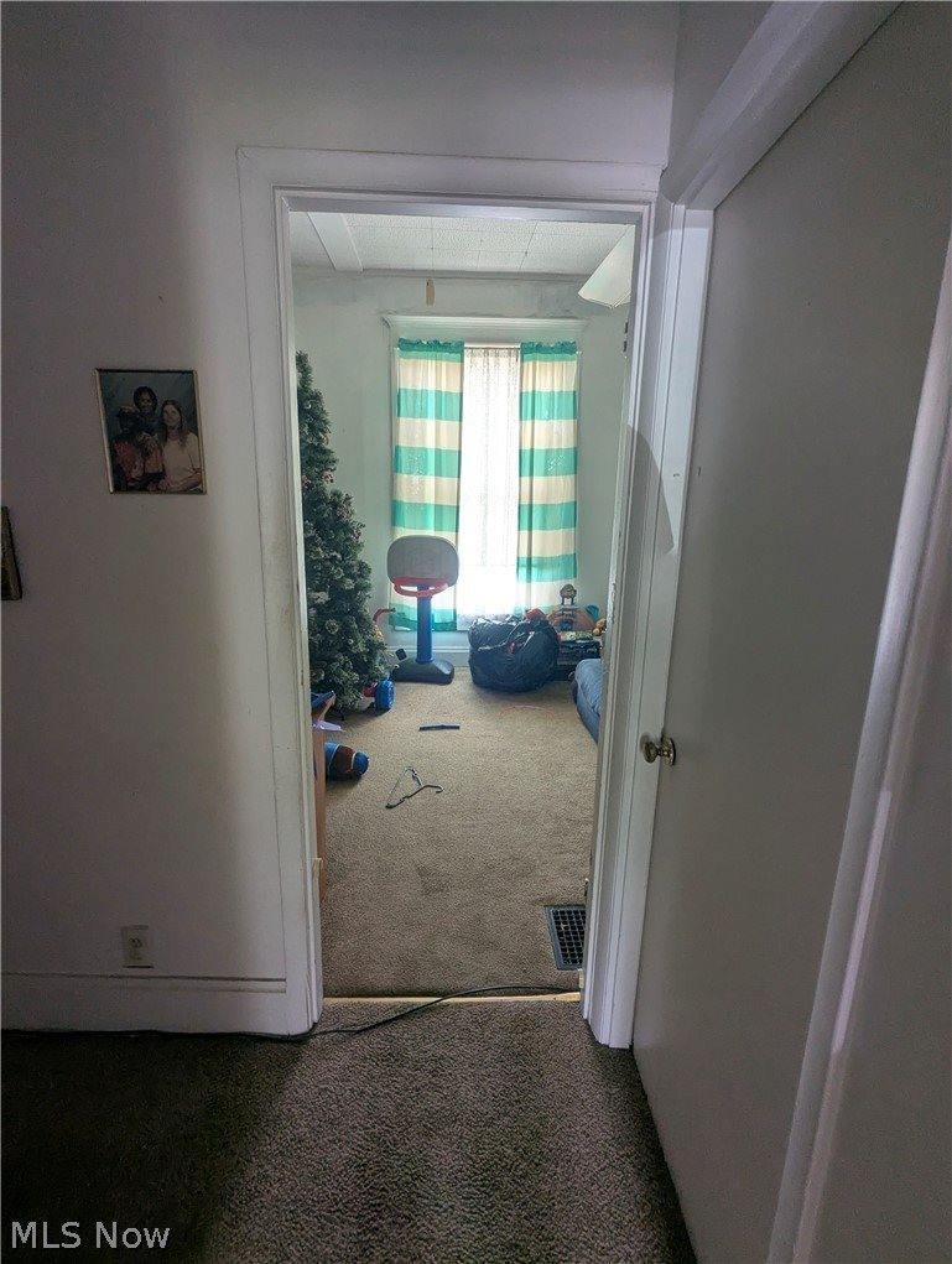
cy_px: 632
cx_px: 476
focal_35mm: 16
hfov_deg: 78.3
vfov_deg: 94.4
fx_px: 585
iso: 67
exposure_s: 1/54.5
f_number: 2.2
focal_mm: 2.35
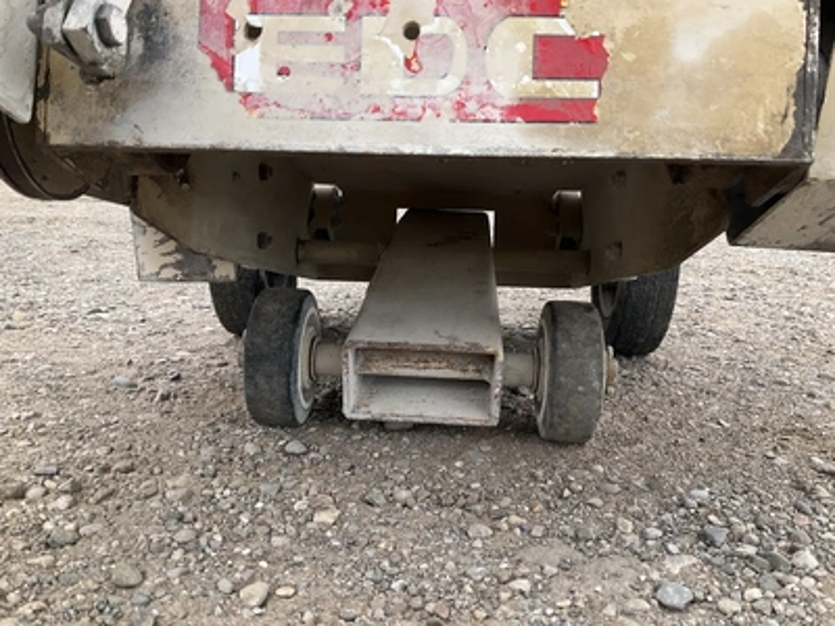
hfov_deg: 61.7
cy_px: 313
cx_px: 418
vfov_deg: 48.2
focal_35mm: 29
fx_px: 700
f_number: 1.8
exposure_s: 1/406
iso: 25
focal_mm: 3
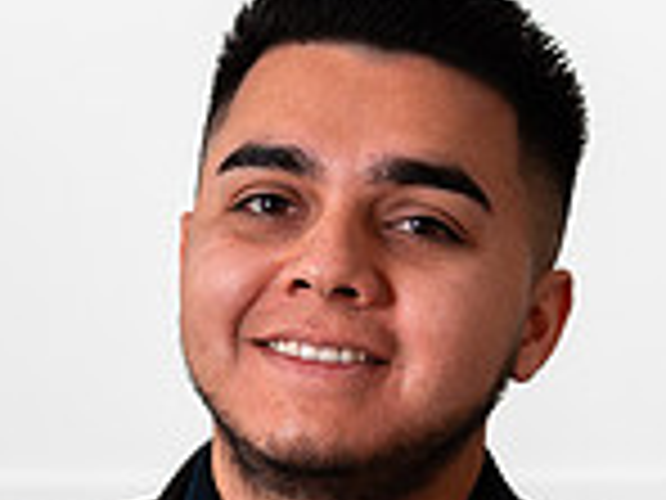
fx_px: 4771
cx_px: 292
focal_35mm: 248
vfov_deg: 5.9
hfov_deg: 8.0
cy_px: 829
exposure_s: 1/160
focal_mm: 85
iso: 50
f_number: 3.2
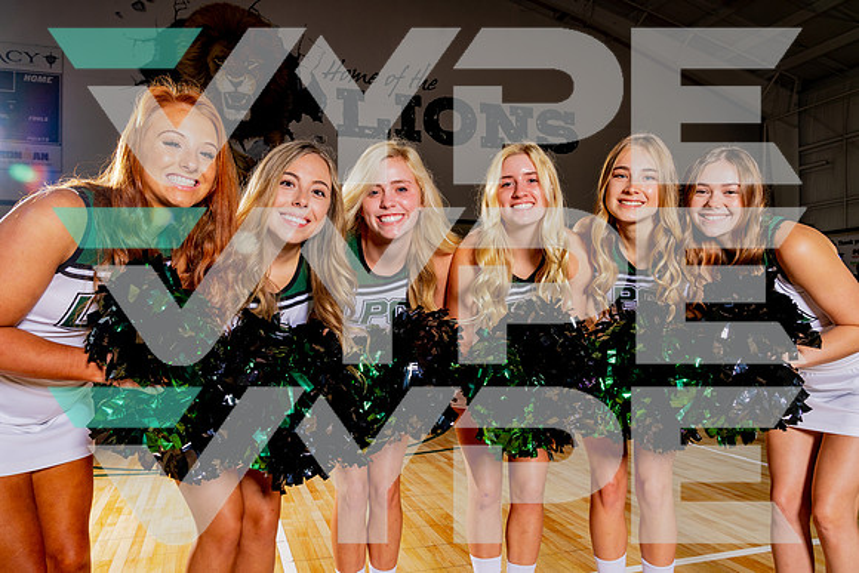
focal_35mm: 27
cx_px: 429
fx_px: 651
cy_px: 300
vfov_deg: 47.5
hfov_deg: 66.8
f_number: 9
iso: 200
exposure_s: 1/250
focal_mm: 24
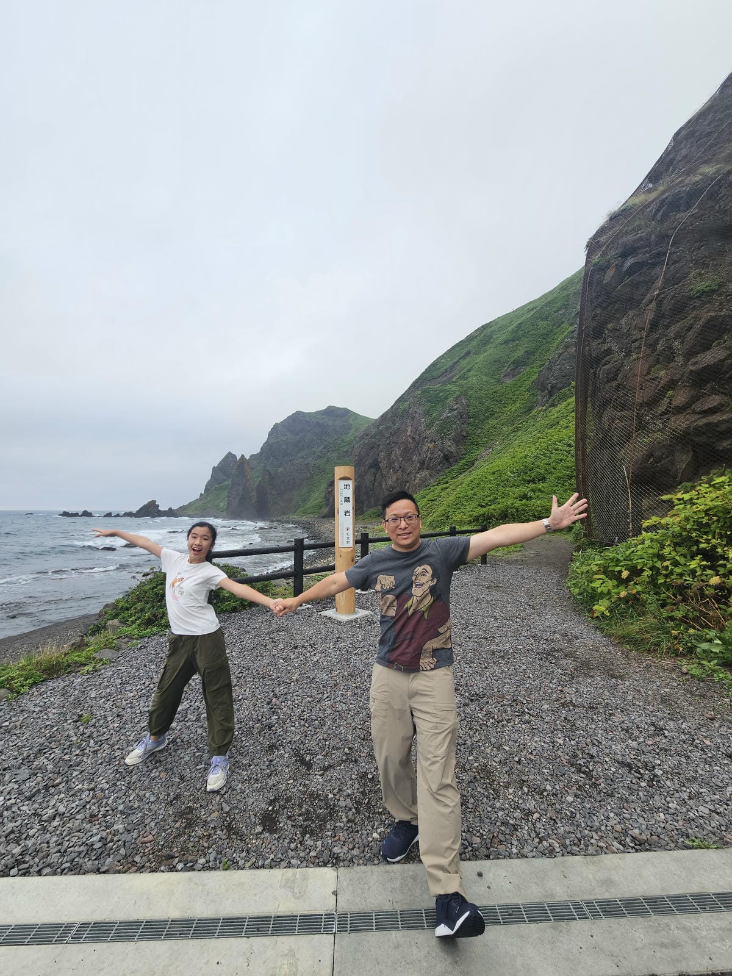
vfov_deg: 106.2
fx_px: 367
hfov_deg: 89.9
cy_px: 488
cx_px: 366
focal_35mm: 13
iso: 50
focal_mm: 2.2
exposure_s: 1/419
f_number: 2.2
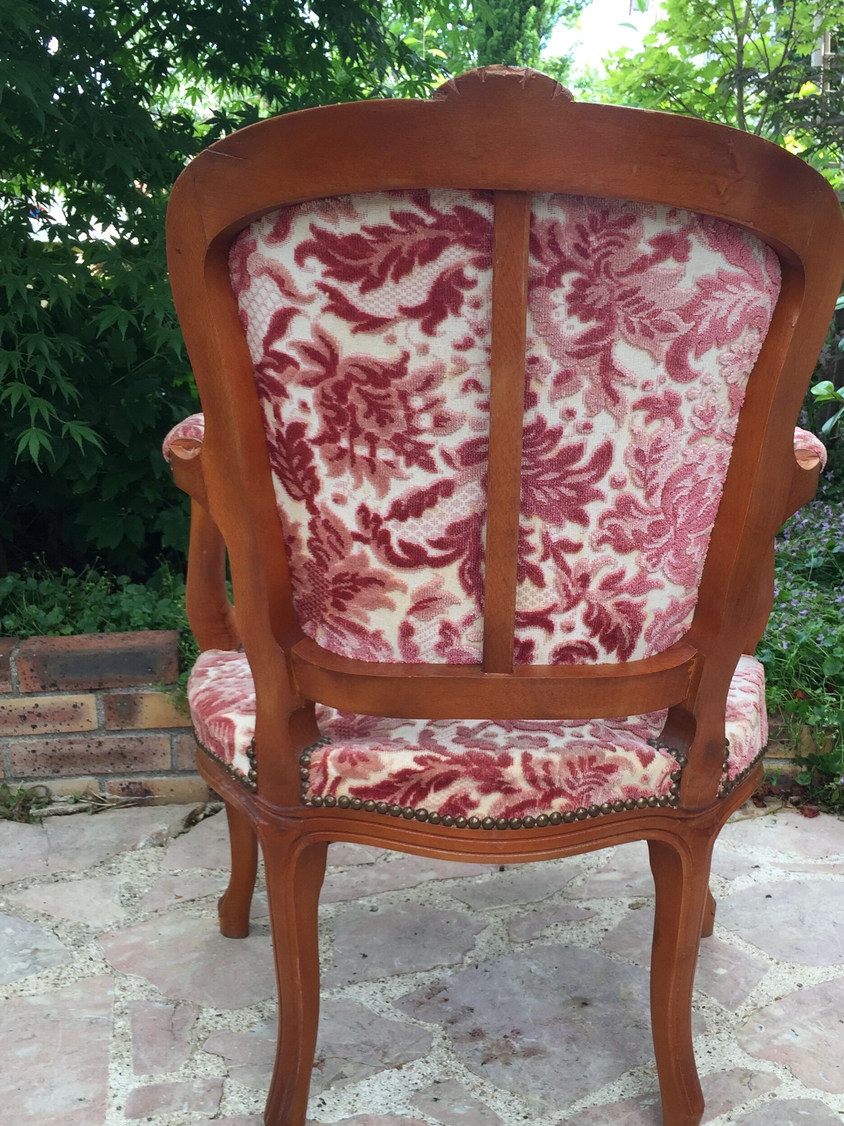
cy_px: 602
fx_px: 1235
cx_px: 513
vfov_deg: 48.9
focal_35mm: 38
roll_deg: -2.6
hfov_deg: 37.5
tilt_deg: -16.7
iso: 32
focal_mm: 4.15
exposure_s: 1/120
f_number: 2.2
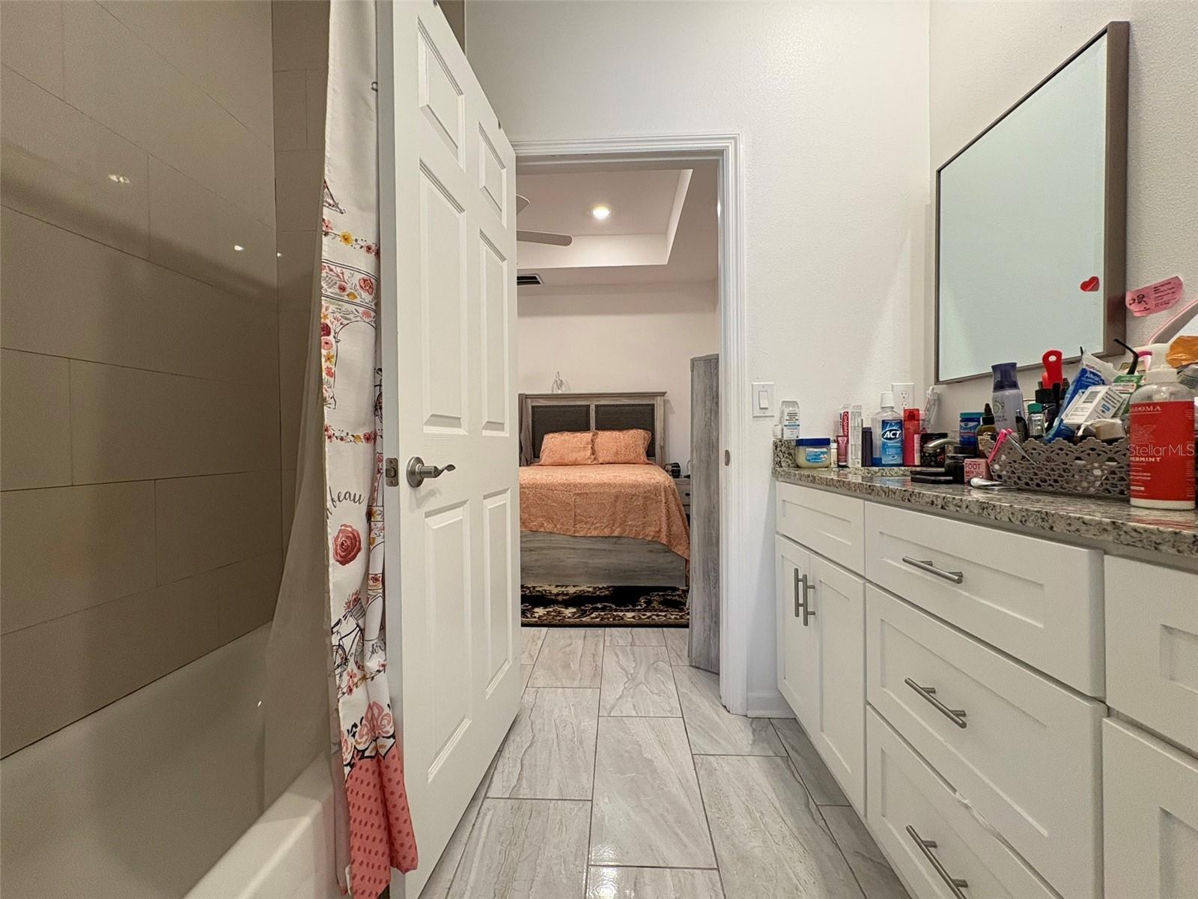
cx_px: 599
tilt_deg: -0.6
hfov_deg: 102.1
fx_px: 485
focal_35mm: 14
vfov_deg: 85.7
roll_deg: +1.0
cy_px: 450
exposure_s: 1/120
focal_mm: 2.22
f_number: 2.2
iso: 200
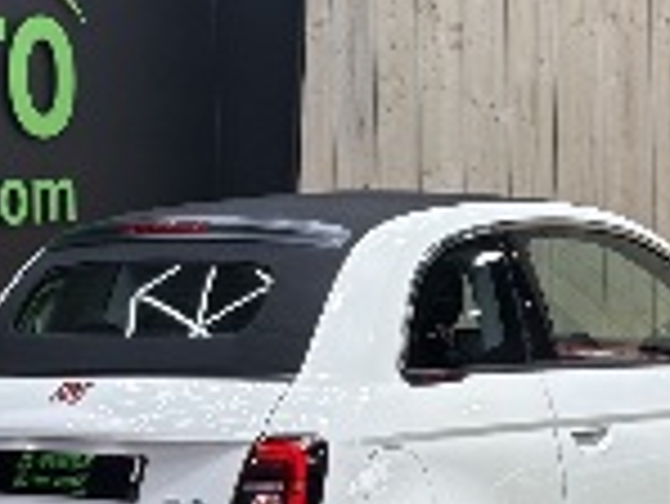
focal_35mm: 145
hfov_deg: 13.6
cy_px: 324
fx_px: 2809
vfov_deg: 10.2
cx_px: 207
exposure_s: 1/100
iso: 25
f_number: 1.6
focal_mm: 5.96
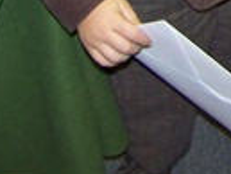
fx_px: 1142
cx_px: 338
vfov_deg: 8.1
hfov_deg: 11.1
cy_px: -222
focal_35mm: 171
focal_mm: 5.85
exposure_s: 1/30
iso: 200
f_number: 2.8
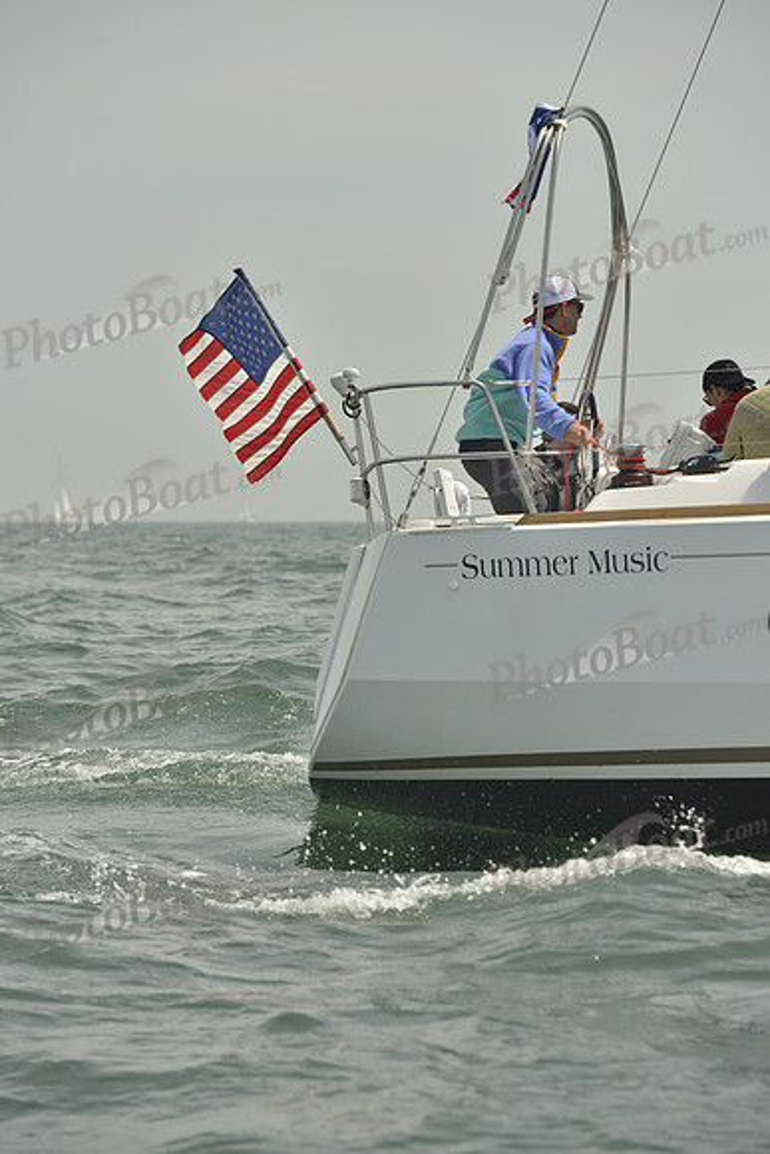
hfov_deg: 9.2
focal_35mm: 150
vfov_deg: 13.7
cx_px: 385
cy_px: 577
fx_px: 4809
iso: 200
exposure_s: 1/1250
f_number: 7.1
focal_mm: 150
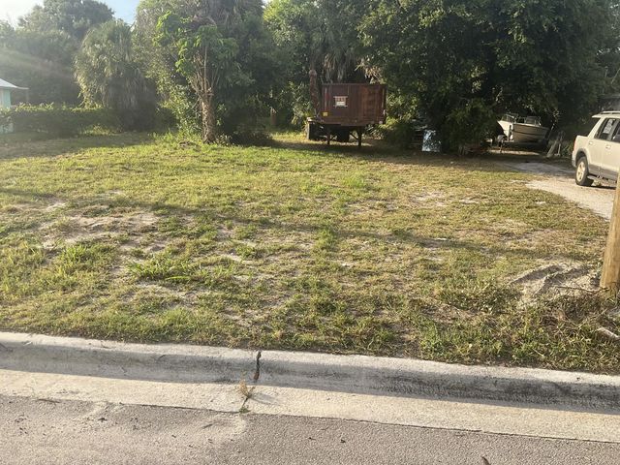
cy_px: 232
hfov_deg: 61.7
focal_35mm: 29
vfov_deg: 48.2
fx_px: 519
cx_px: 310
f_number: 1.8
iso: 16
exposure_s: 1/540
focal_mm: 3
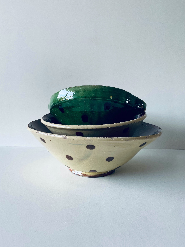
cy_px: 124
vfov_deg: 67.3
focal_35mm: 26
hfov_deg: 53.1
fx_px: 185
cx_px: 92
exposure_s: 1/122
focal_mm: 4.25
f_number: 1.8
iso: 80
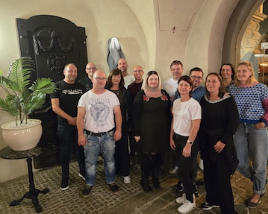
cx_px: 140
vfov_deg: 56.8
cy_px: 103
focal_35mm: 25
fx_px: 198
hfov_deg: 68.1
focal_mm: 6.3
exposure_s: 1/50
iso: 2000
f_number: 1.7
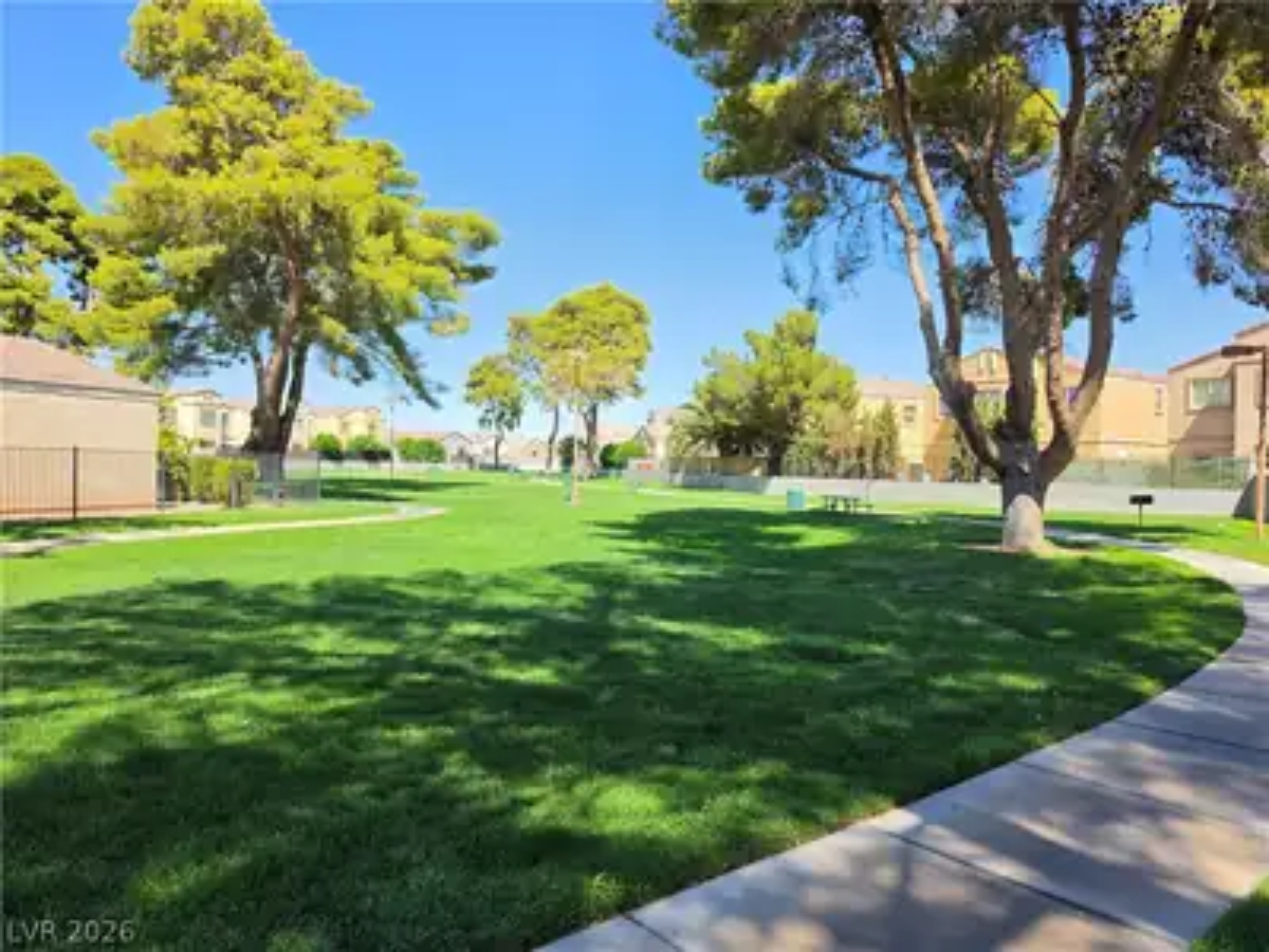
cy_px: 476
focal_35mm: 23
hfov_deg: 73.9
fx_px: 843
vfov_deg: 58.9
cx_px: 634
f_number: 1.4
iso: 64
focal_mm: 6.5
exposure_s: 1/3889
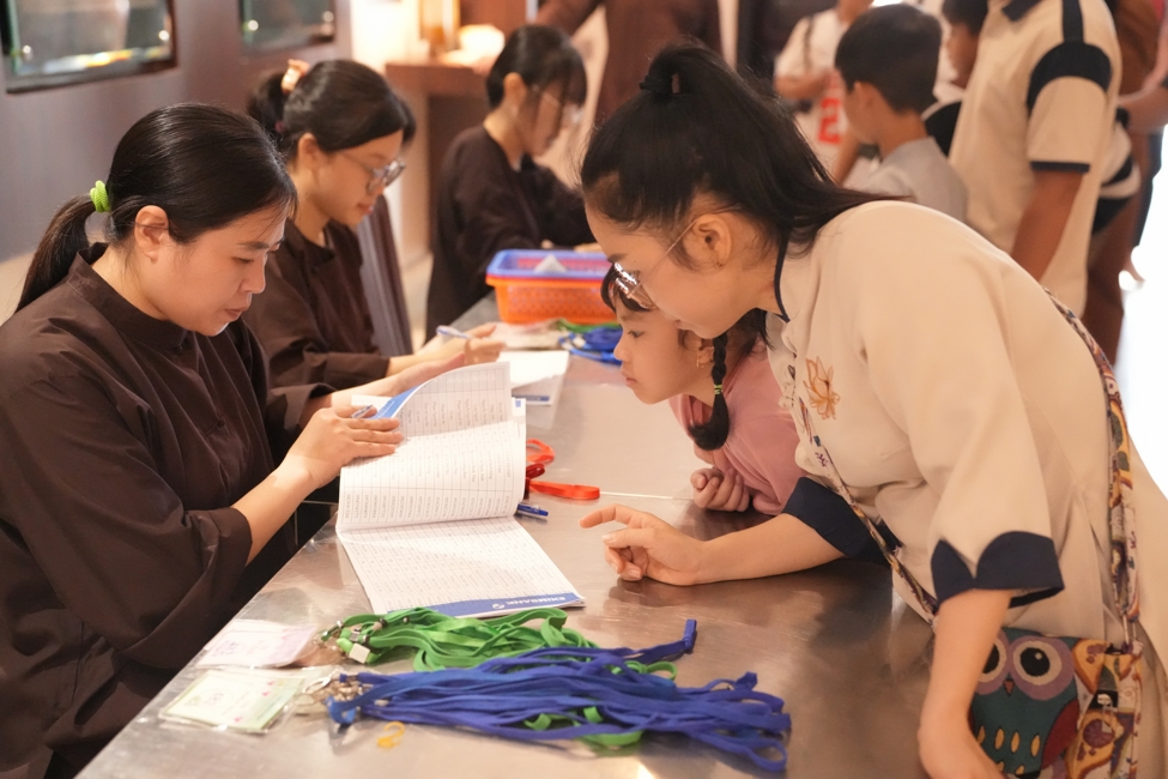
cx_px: 584
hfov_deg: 38.9
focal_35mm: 51
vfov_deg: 26.5
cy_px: 390
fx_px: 1655
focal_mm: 51
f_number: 3.2
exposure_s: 1/320
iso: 16000
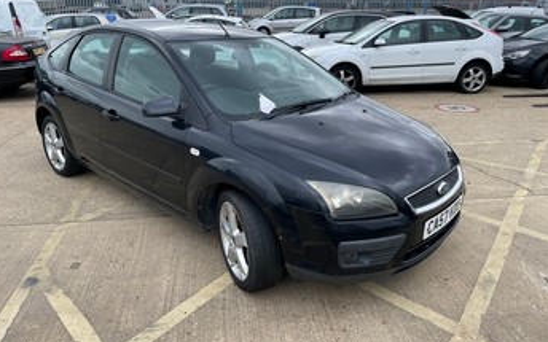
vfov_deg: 44.5
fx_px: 418
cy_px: 151
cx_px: 272
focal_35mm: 28
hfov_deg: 66.5
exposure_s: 1/1147
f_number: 1.6
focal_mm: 4.2
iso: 32
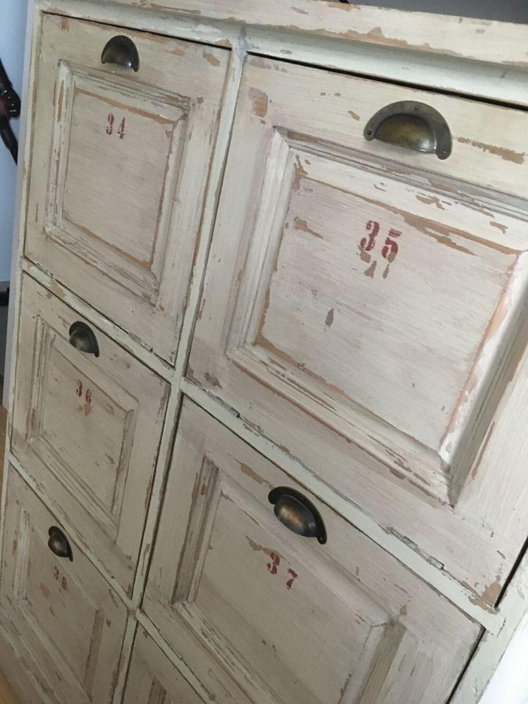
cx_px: 264
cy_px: 352
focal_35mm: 29
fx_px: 590
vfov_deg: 61.7
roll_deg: -12.5
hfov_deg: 48.2
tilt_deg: -21.9
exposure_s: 1/20
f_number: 2.2
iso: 200
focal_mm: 4.15
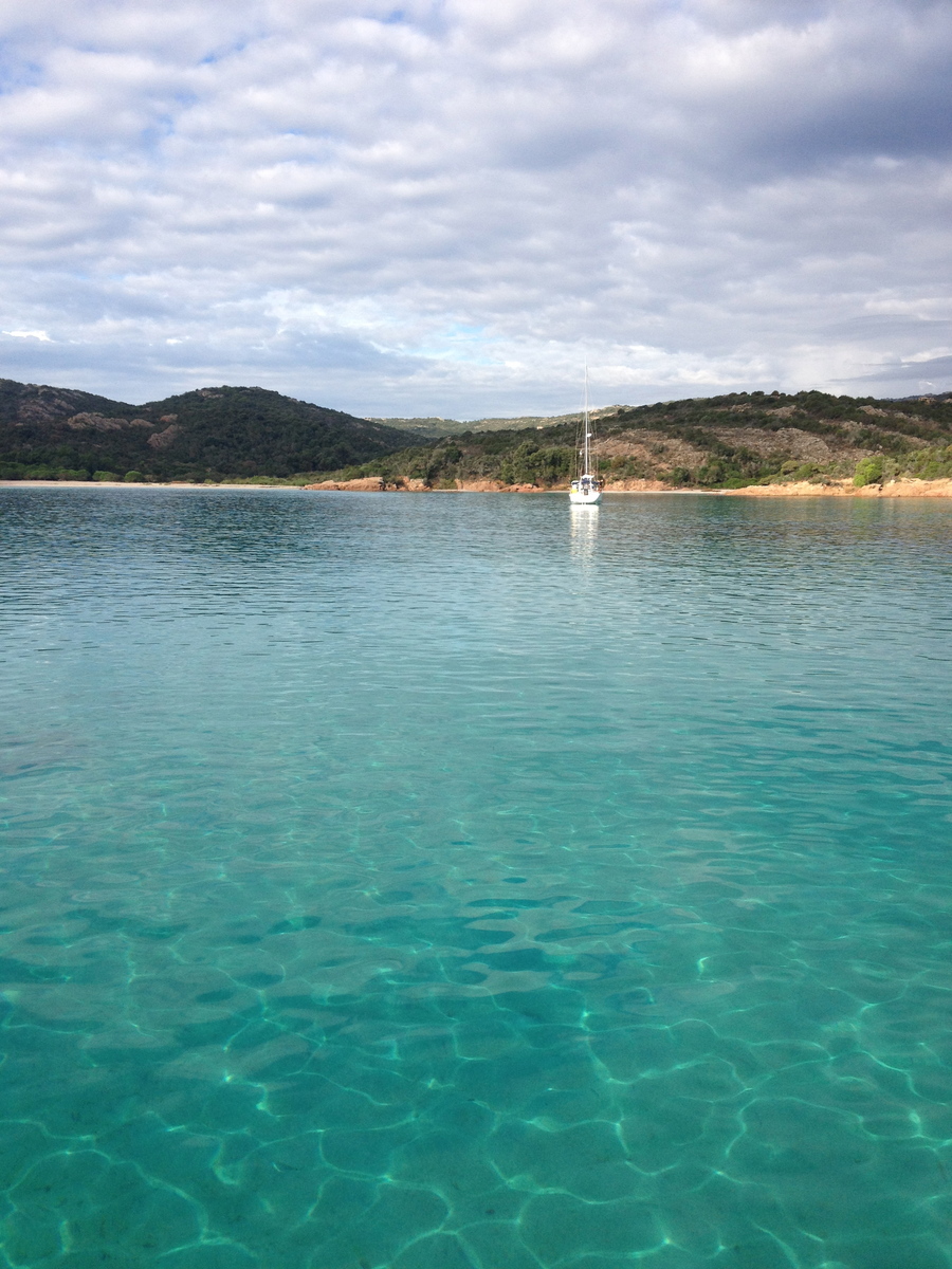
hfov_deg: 40.7
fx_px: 1283
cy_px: 634
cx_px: 476
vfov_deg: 52.6
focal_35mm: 35
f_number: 2.4
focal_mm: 4.28
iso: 64
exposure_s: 1/1346
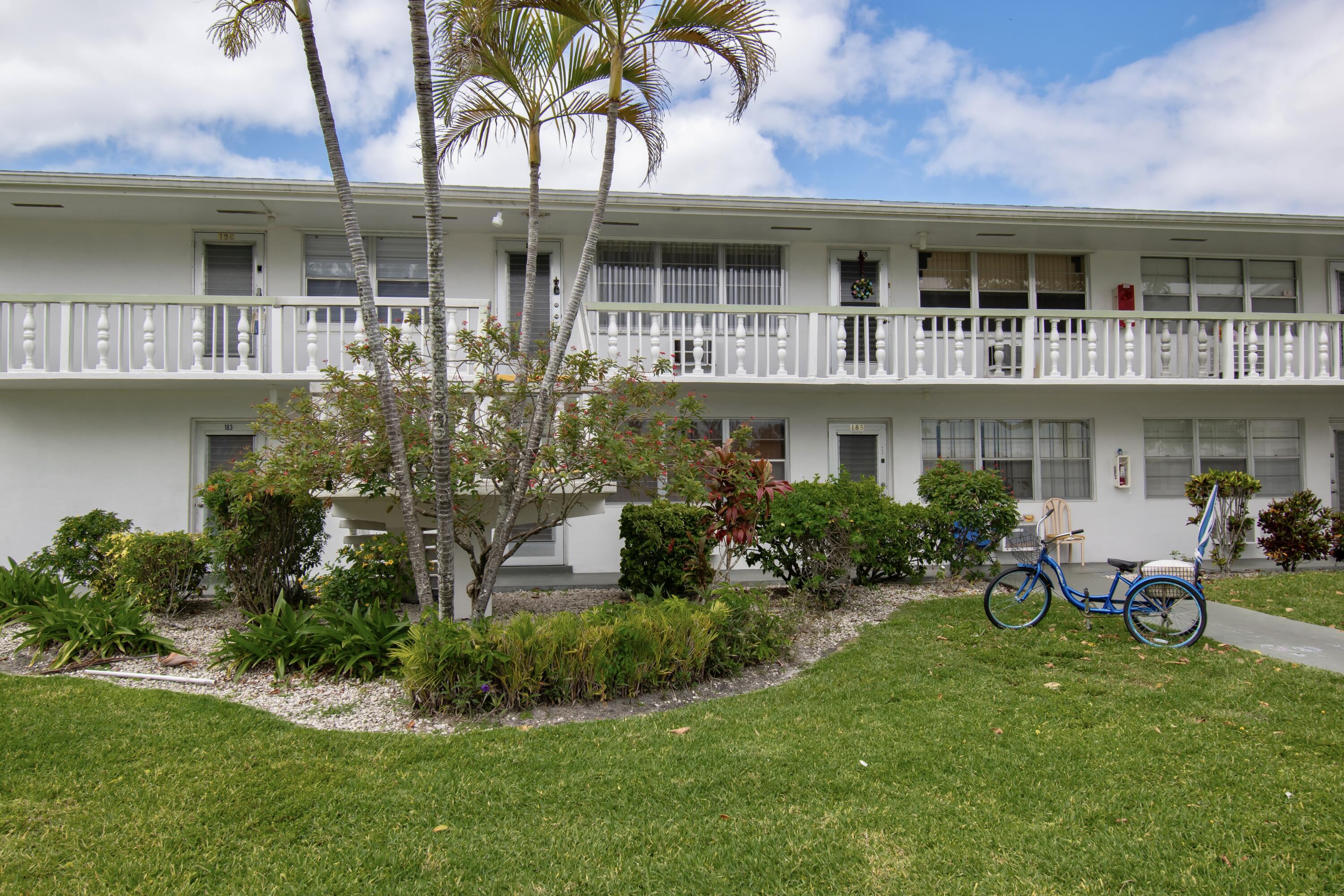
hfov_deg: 67.4
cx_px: 672
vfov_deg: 47.9
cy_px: 448
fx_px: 1008
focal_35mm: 27
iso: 200
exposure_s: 1/320
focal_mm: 18
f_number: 9
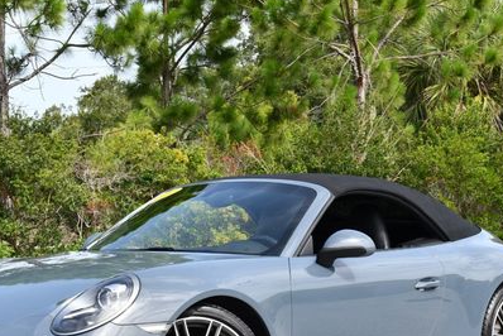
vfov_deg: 15.1
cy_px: 265
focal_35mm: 90
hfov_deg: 22.6
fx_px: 1258
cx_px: 216
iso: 200
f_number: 8
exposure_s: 1/250
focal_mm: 28
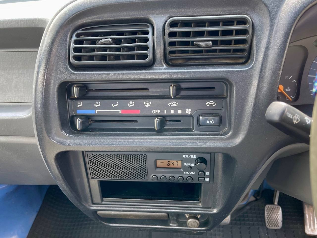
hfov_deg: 69.4
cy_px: 119
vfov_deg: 54.9
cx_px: 158
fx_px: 229
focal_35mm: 25
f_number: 1.6
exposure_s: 1/121
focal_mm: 5.1
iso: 100
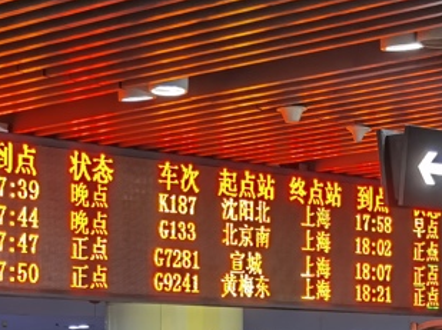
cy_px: 364
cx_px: -24
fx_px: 1786
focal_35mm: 140
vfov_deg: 10.4
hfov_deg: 13.9
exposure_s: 1/100
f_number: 1.9
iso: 160
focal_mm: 6.71
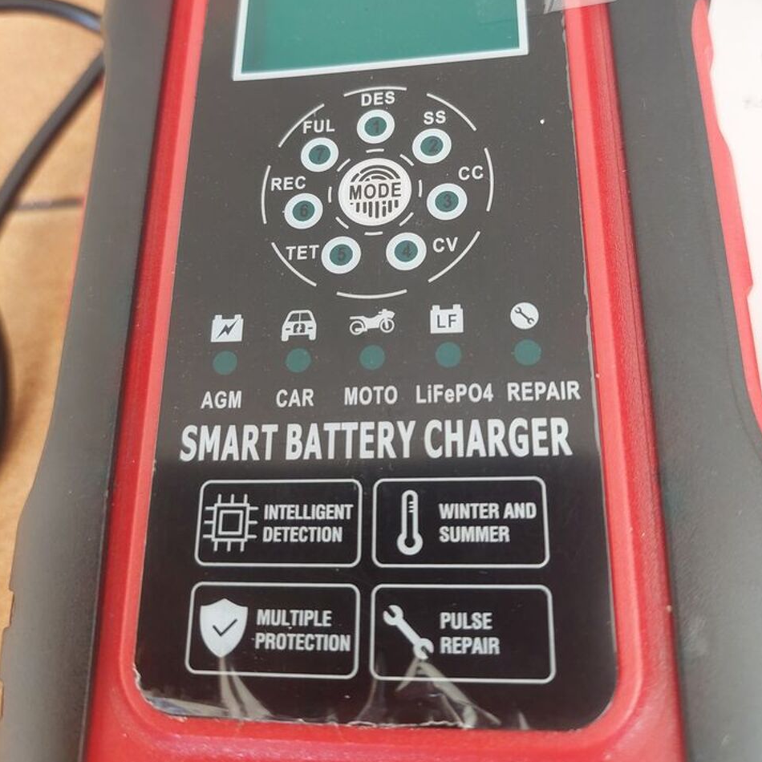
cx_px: 399
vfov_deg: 51.6
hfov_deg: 52.5
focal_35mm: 31
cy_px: 256
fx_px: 772
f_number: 1.8
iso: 250
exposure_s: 1/50
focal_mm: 5.23
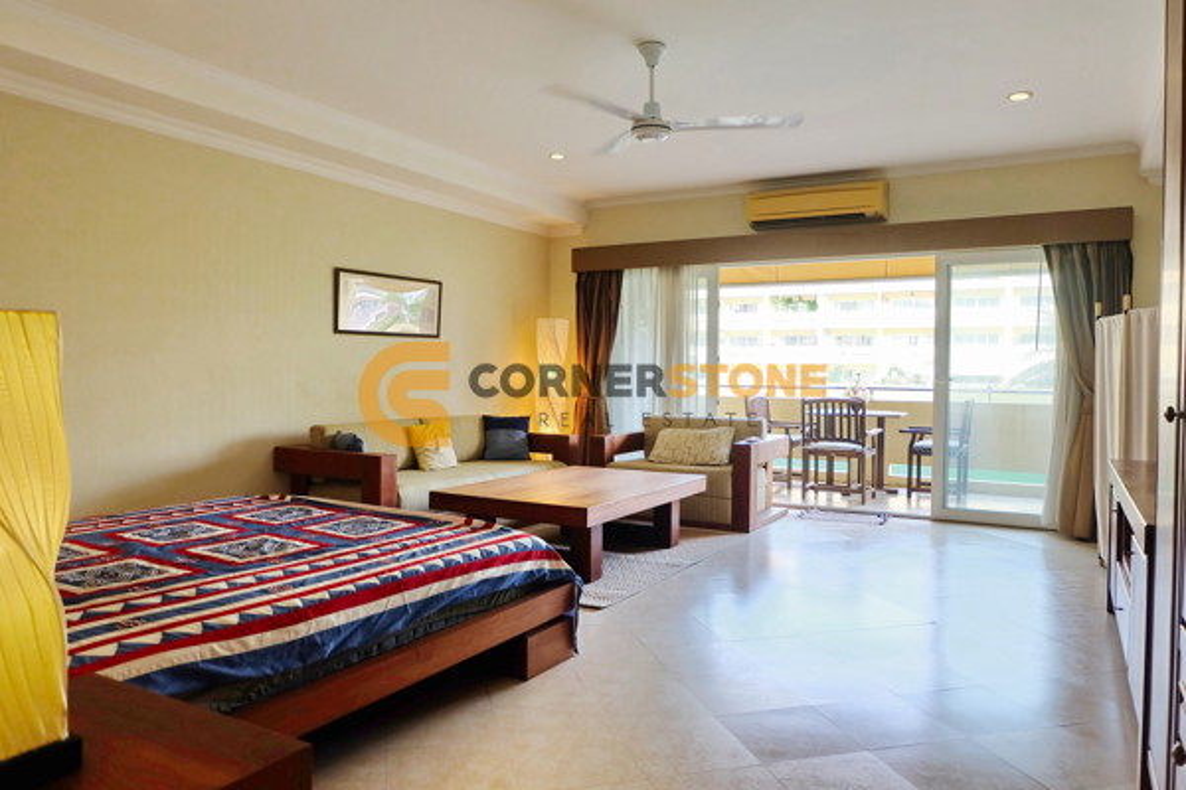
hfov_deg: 73.7
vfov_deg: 53.1
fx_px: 791
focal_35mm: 24
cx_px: 593
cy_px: 395
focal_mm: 16
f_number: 3.5
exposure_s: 1/100
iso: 400
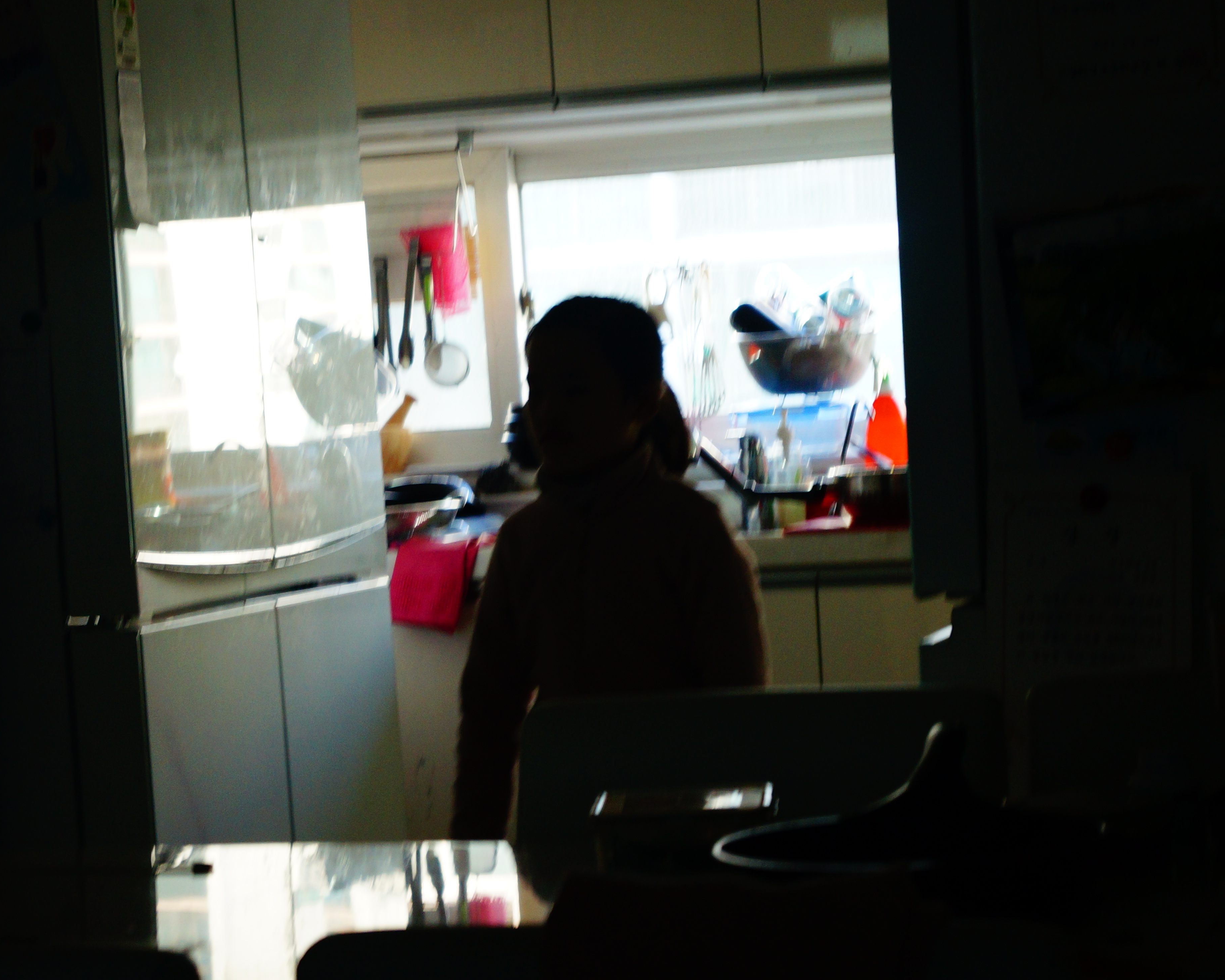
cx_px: 502
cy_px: 518
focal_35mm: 104
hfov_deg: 18.5
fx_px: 3757
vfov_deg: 14.9
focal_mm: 55
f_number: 5.6
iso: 800
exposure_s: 1/100
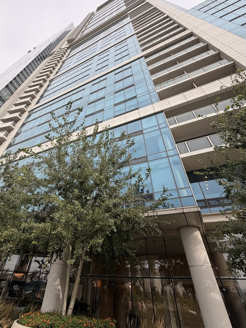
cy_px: 143
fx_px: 161
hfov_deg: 74.1
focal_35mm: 17
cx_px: 101
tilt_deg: +43.6
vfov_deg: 90.5
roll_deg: -6.6
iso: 40
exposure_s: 1/770
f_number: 2.2
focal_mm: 2.22
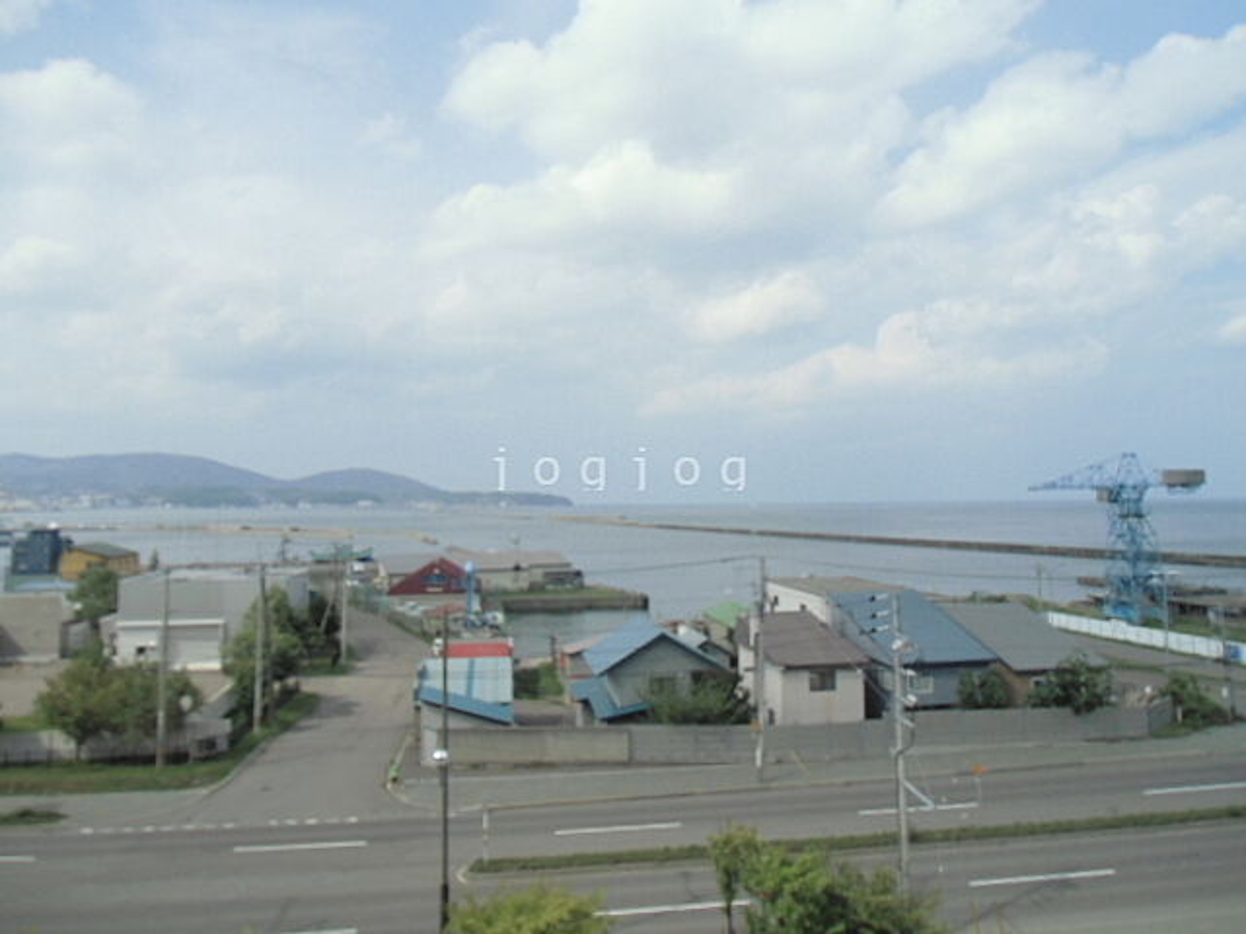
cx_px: 623
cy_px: 467
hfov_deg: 71.6
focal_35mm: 24
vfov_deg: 56.8
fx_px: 864
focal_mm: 4.24
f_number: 3
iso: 64
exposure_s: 1/1000
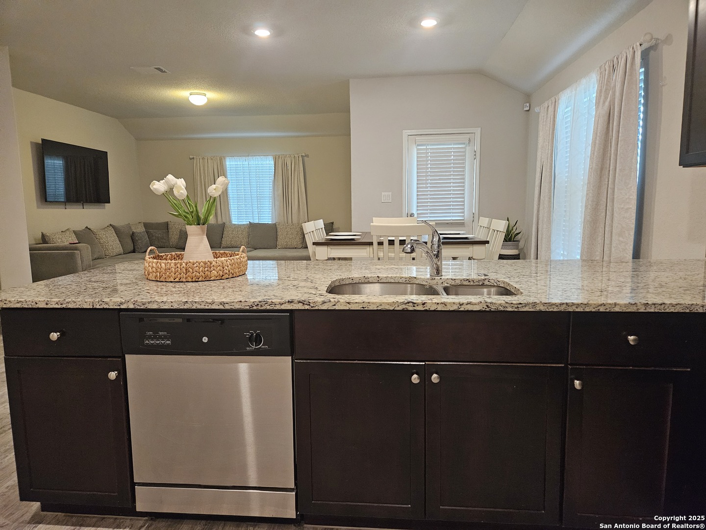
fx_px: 469
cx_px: 353
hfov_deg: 73.9
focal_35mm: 23
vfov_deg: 58.9
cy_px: 265
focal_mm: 5.4
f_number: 1.8
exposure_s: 1/120
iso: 800
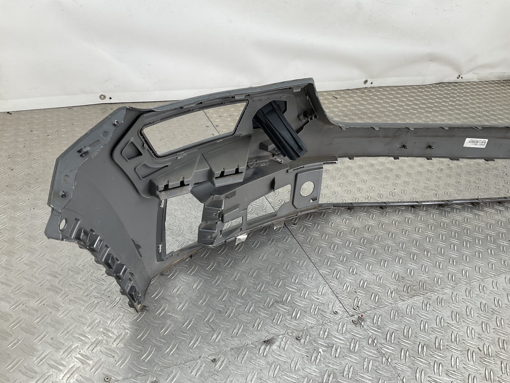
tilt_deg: -32.7
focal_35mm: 29
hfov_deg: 61.7
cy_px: 192
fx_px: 427
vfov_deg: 48.2
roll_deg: -9.7
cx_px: 255
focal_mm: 3
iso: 16
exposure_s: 1/103
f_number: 1.8
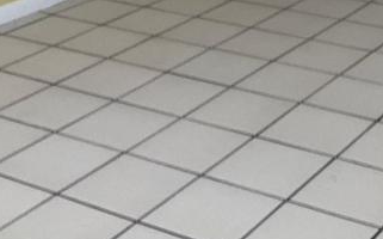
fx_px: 959
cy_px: -183
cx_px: 298
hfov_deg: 22.3
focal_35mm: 92
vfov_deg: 12.9
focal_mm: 3
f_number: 1.8
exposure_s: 1/60
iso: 50
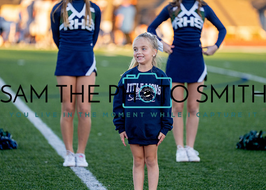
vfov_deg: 6.3
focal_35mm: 229
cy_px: 80
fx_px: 1732
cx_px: 132
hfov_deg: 8.8
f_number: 2.8
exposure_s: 1/1250
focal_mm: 185
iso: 500
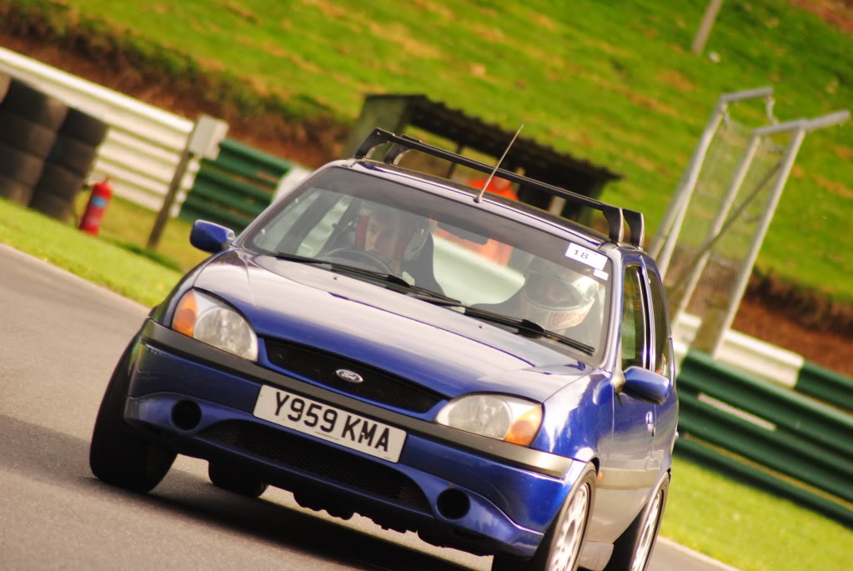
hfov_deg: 4.6
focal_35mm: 450
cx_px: 426
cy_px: 286
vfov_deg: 3.1
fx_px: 10676
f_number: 5.6
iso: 400
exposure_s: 1/320
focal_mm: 300
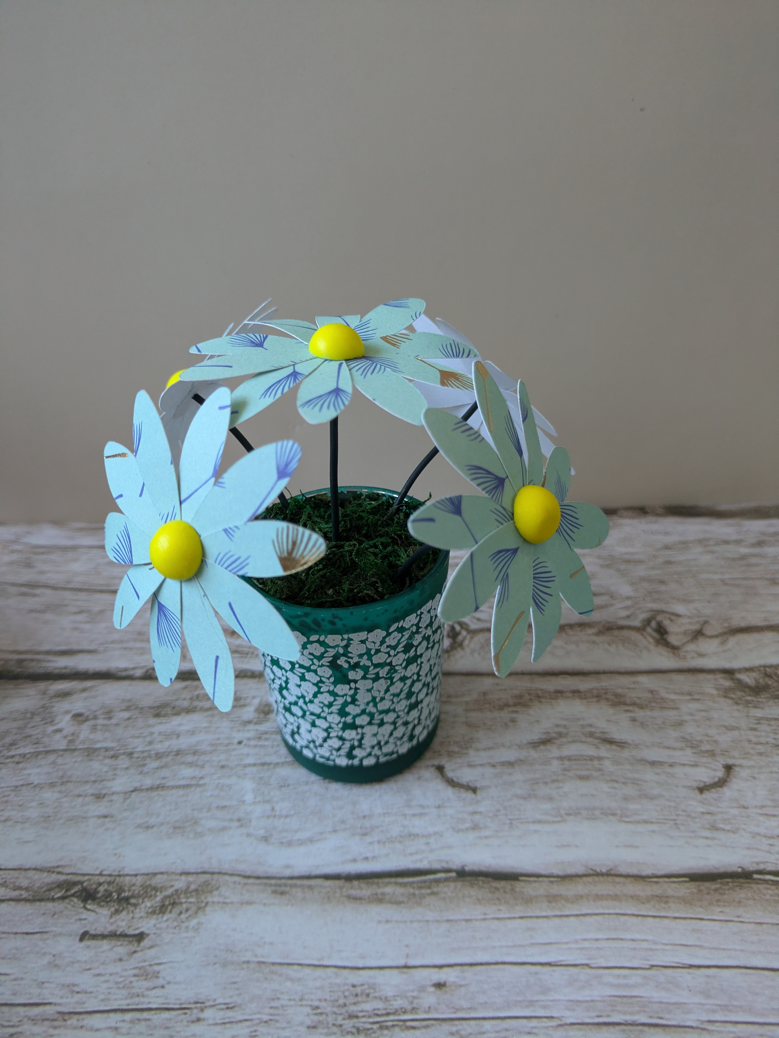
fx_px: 750
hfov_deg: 54.9
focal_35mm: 25
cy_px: 519
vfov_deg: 69.4
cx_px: 390
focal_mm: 5.43
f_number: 1.89
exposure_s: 1/100
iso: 393
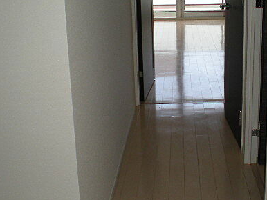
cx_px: 175
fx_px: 486
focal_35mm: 63
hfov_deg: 30.5
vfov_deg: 23.3
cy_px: 82
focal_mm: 6.3
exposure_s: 1/54
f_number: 3.1
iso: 64
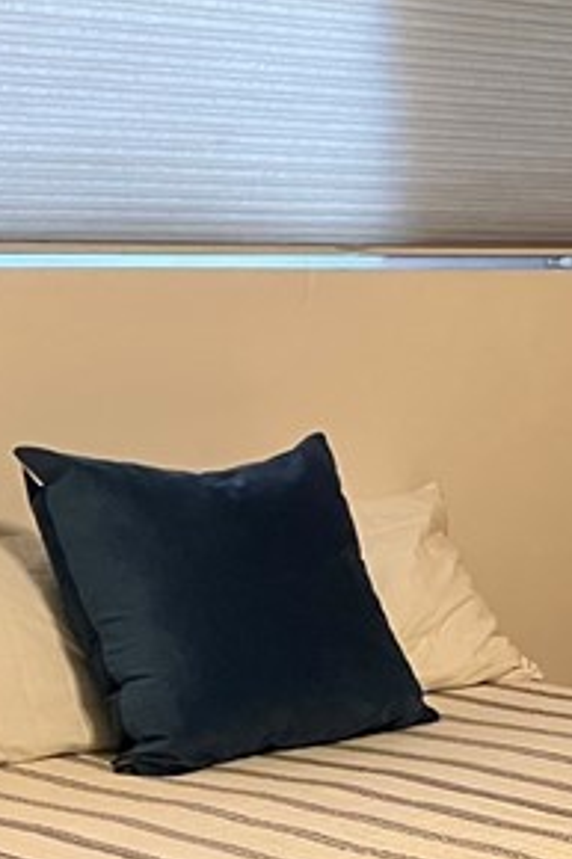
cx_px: 738
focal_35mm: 103
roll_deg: -0.1
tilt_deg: -10.1
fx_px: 2458
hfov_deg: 12.9
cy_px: 726
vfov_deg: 19.6
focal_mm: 3.99
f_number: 1.8
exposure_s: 1/60
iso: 320
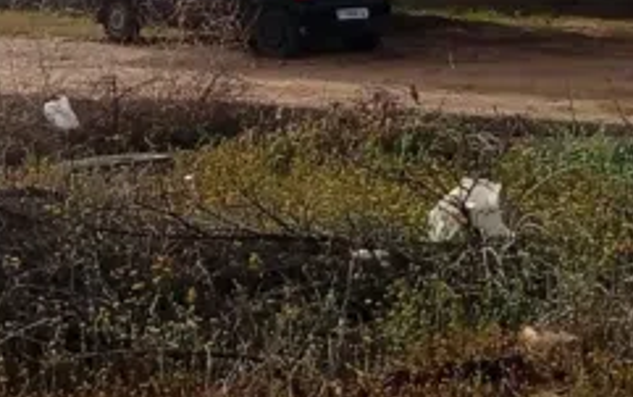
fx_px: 2624
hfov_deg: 13.6
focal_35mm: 152
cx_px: 5
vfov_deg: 8.5
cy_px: -121
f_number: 1.8
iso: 50
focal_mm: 3.84
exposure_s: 1/1887
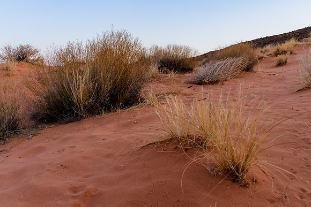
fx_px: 233
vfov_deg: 48.0
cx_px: 156
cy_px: 104
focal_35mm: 27
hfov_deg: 67.4
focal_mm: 18
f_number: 8
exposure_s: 1/100
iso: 1600
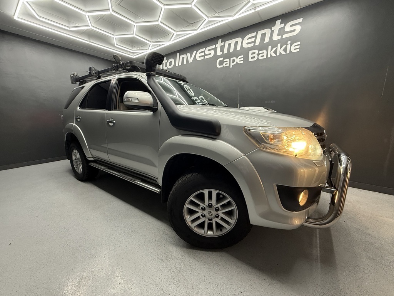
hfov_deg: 102.1
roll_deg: +0.1
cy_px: 148
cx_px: 197
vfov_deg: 85.7
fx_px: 159
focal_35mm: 14
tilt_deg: -10.4
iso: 250
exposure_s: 1/99
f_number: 2.2
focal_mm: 2.22
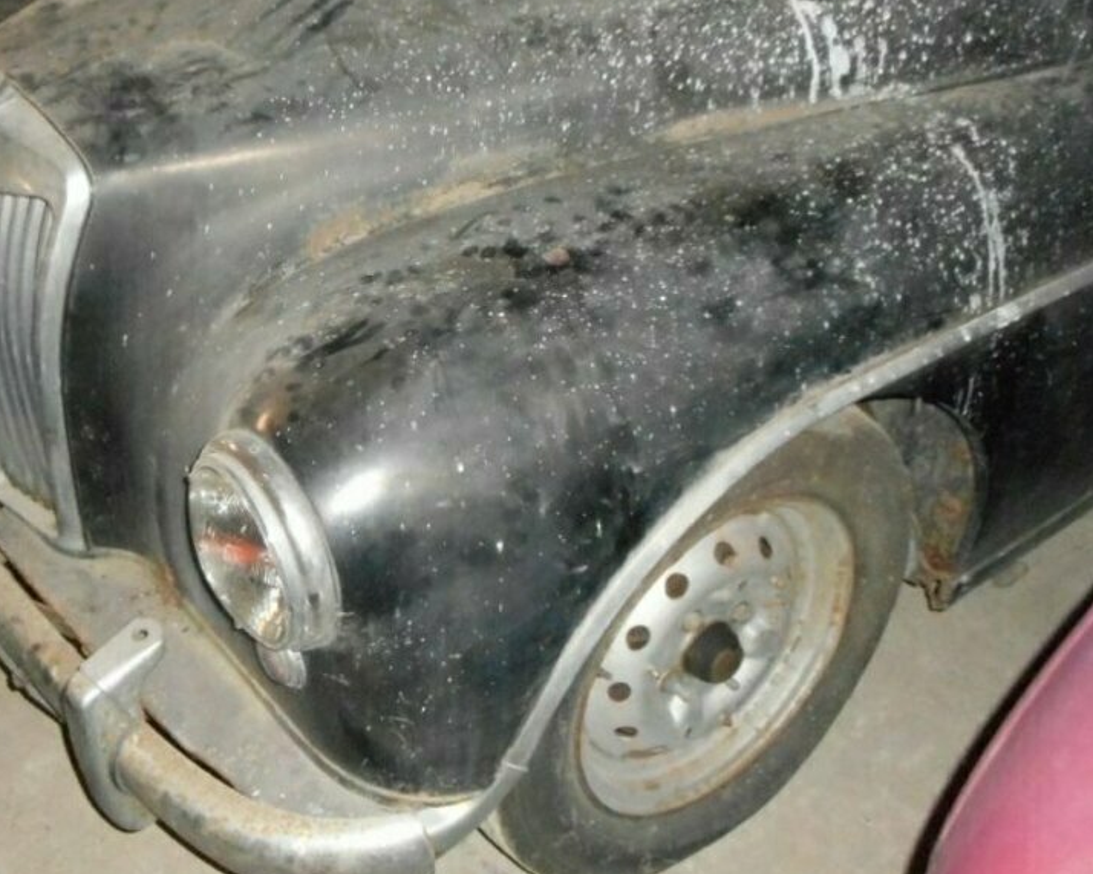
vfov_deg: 36.1
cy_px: 297
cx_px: 361
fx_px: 1326
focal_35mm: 41
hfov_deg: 44.1
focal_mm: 4.5
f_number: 3.7
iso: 800
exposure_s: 1/25
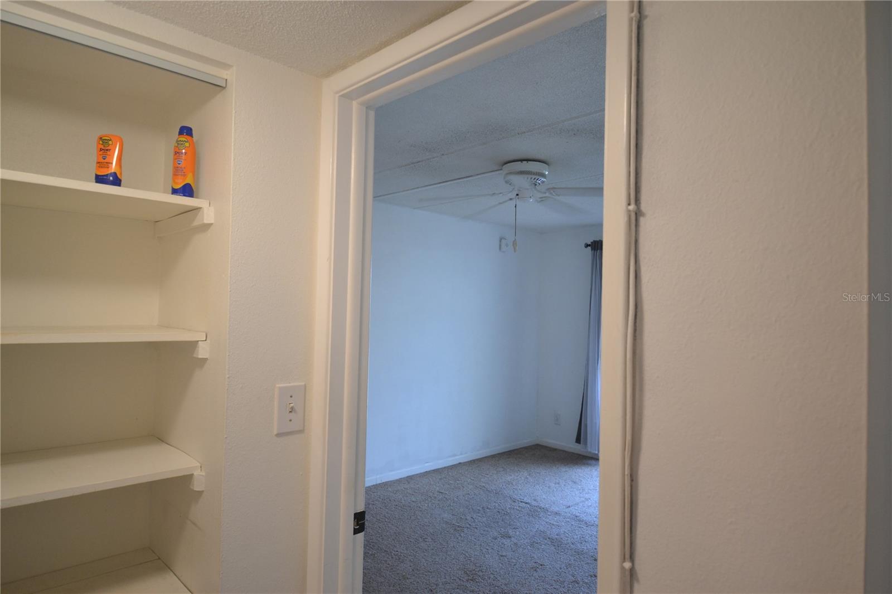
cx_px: 446
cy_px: 297
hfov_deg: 81.2
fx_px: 520
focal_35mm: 21
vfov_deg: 59.5
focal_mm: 14
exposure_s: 1/60
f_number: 4
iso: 640
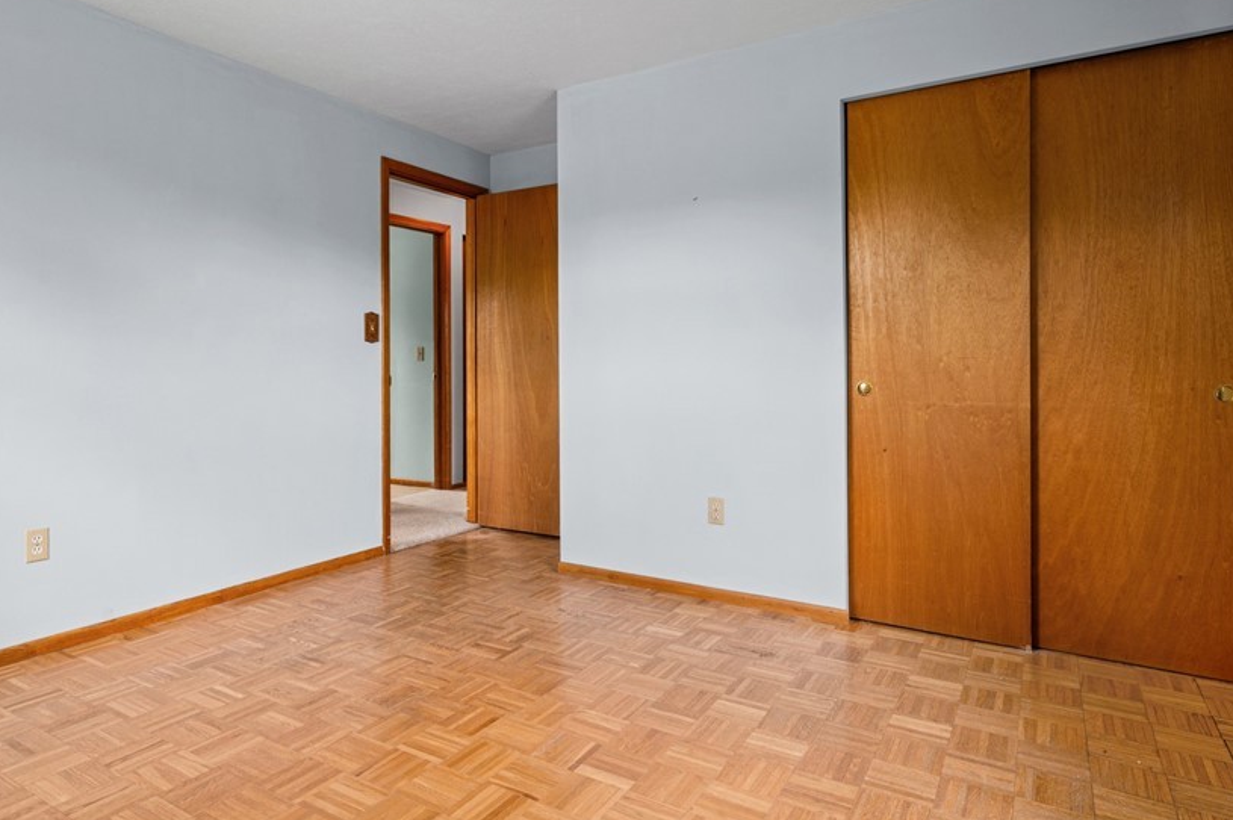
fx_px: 684
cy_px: 379
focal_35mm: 20
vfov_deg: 61.8
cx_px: 569
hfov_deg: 83.9
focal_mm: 15
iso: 250
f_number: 9
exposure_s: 1/5
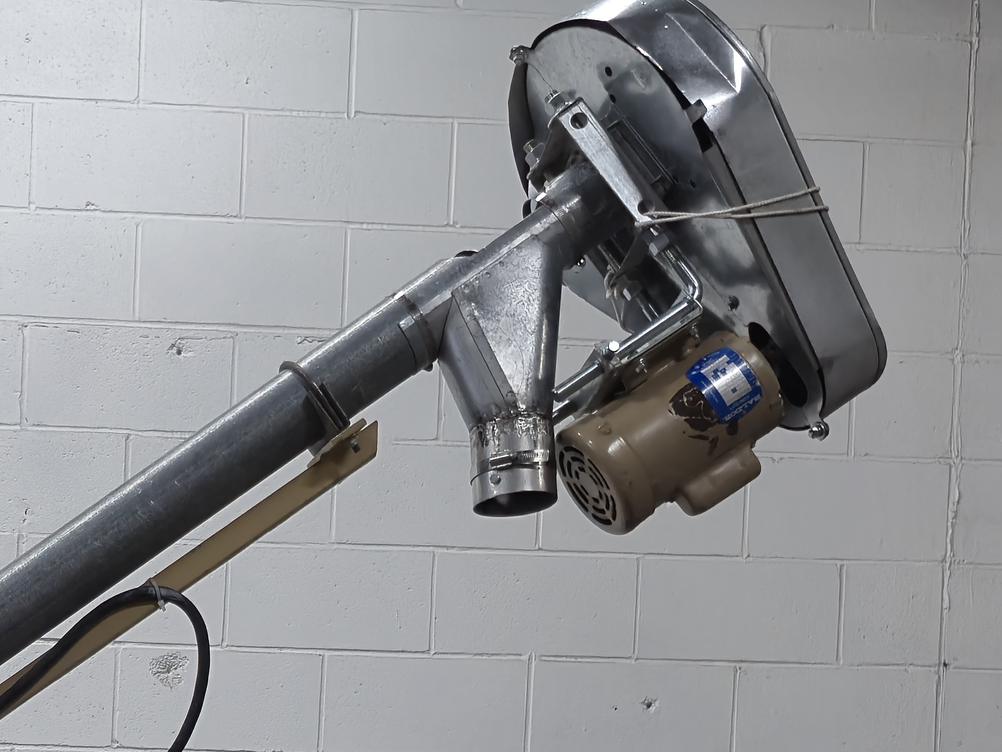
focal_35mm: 80
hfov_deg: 22.6
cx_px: -181
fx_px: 2316
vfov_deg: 16.8
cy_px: 1116
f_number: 1.8
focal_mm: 5.4
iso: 80
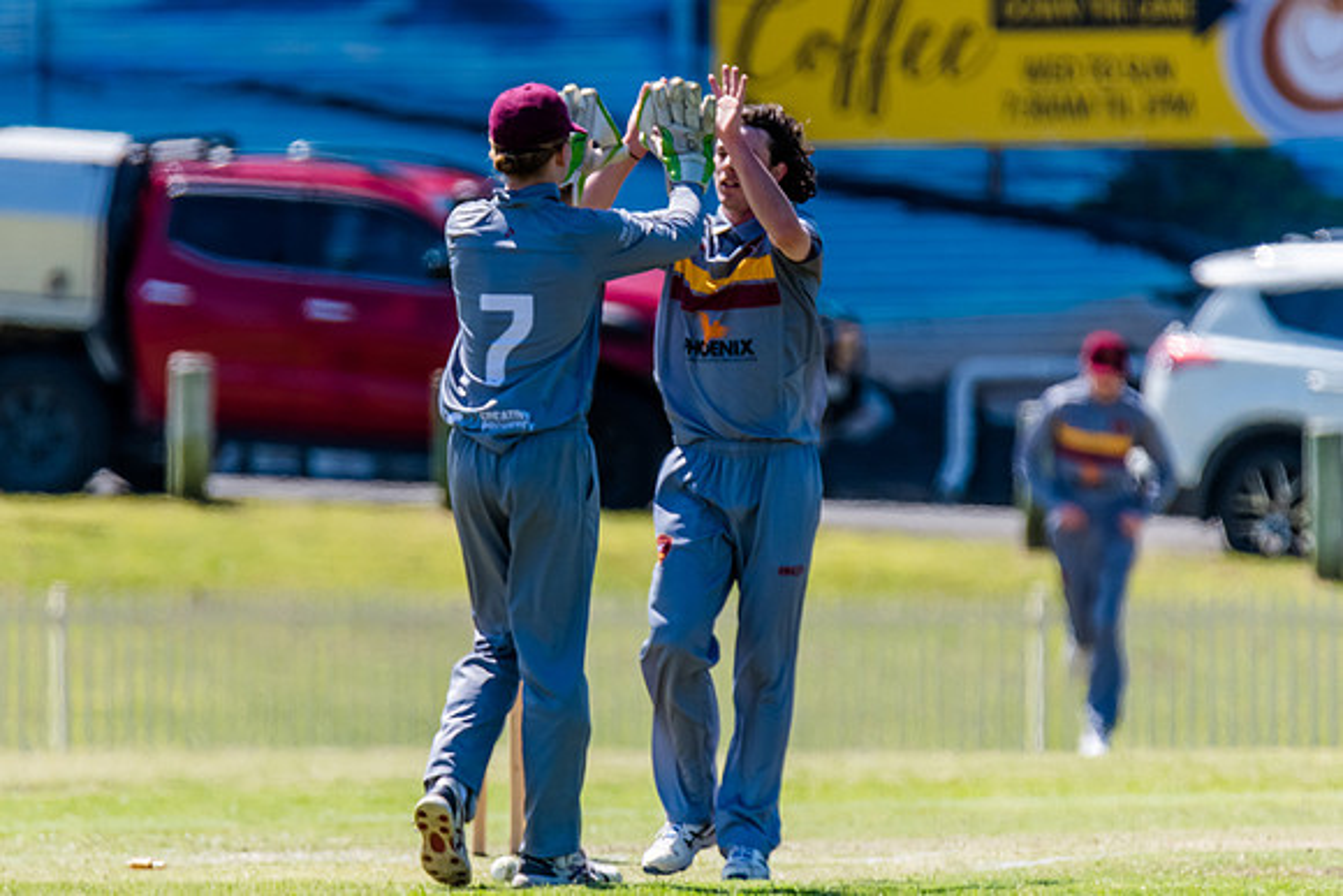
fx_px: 31741
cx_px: 606
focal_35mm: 851
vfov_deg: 1.6
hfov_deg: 2.4
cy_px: 262
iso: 640
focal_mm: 600
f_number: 6.3
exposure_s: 1/2000
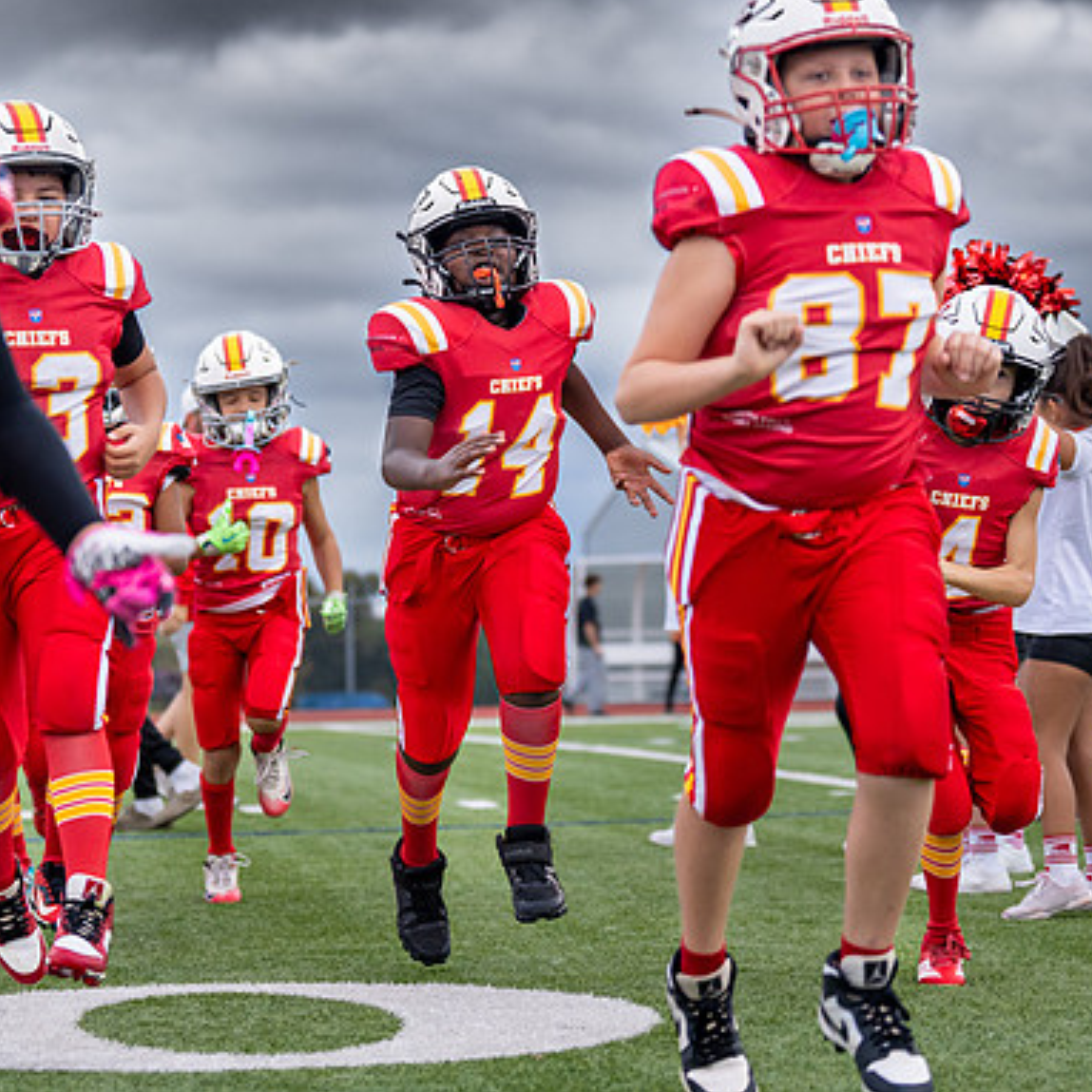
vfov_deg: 14.1
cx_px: 416
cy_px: 407
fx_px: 4426
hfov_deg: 14.1
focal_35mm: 124
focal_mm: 70
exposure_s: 1/1250
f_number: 2.8
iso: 640
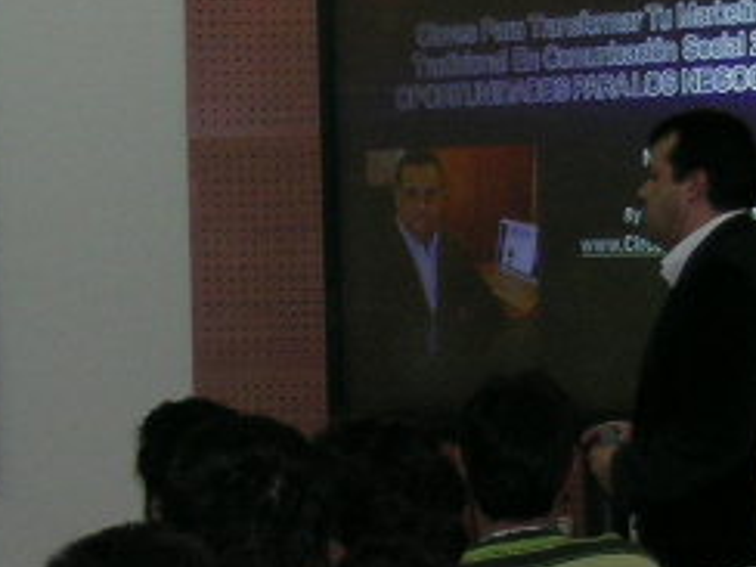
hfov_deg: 11.2
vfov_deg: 8.4
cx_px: 251
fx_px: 3844
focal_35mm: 176
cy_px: 307
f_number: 3.2
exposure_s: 1/60.1
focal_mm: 8.7
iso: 70
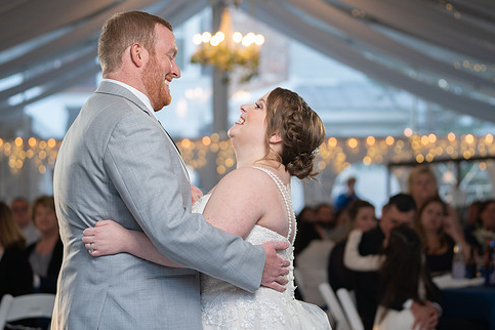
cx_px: 252
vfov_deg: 13.3
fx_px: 1416
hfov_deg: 19.8
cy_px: 152
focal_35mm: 103
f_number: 2.8
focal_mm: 73
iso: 500
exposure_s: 1/250
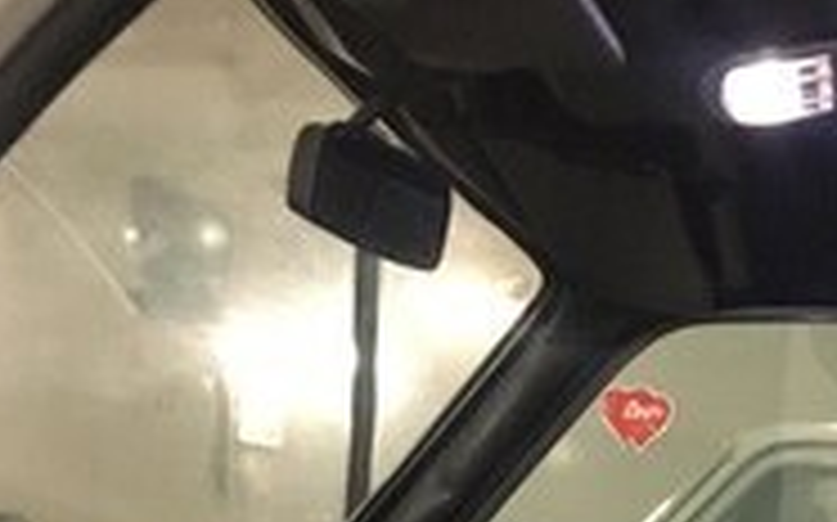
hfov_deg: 25.1
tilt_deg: -12.0
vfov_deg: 14.3
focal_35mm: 82
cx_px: 567
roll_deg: -3.9
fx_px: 1869
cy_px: 896
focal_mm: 4.15
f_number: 2.2
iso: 250
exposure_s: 1/17
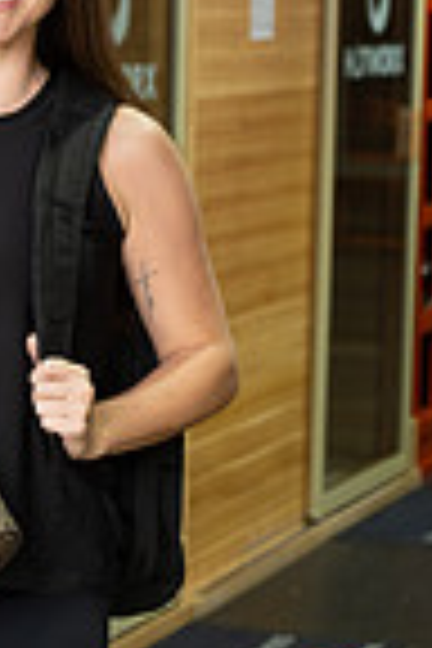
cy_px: 464
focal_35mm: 156
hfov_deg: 8.7
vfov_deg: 13.1
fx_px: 2808
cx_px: -104
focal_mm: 50
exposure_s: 1/160
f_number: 4
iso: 400
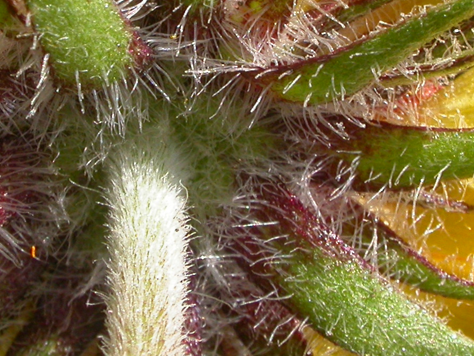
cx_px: 208
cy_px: -8
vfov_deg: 7.5
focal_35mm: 198
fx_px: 2711
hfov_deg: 10.0
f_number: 7.9
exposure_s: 1/228
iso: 100
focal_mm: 16.2
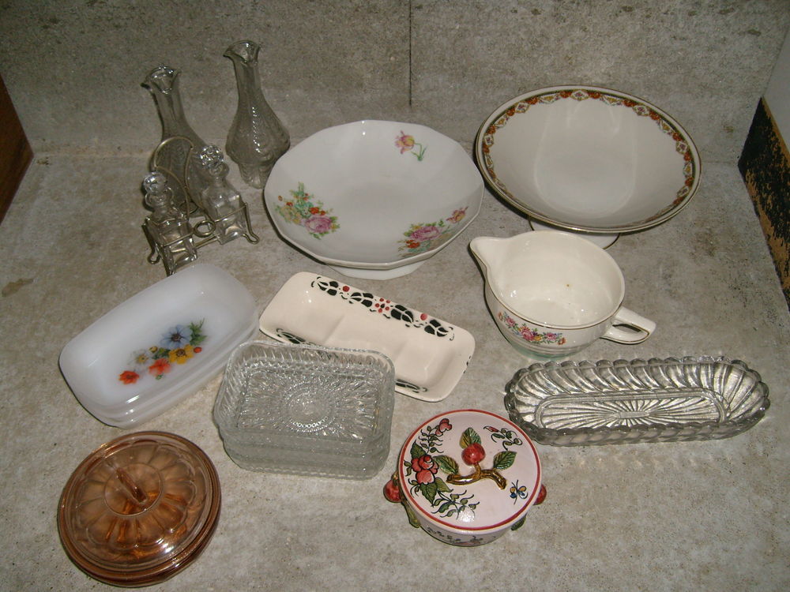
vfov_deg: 40.7
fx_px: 799
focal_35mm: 35
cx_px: 395
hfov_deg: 52.6
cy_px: 296
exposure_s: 1/45
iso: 100
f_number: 2.8
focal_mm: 5.8
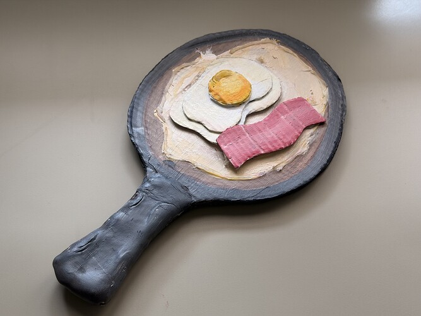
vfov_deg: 30.3
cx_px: 210
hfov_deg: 39.7
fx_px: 584
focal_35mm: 48
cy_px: 158
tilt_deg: -55.0
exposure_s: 1/121
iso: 50
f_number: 1.78
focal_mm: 6.76
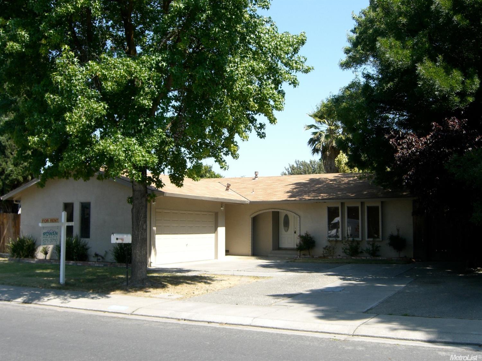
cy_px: 180
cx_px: 241
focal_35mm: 38
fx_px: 529
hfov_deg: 49.0
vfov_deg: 37.7
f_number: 4
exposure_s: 1/400
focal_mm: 7.9
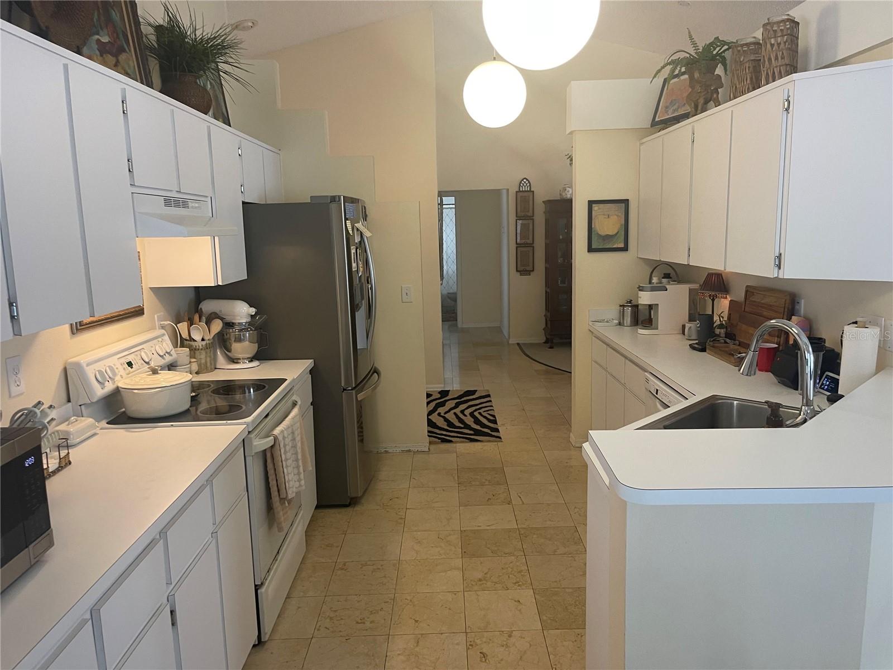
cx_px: 446
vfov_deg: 54.9
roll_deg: +1.5
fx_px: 645
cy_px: 335
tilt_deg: -9.0
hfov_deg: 69.4
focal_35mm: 25
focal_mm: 5.1
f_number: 1.6
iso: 200
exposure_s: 1/60
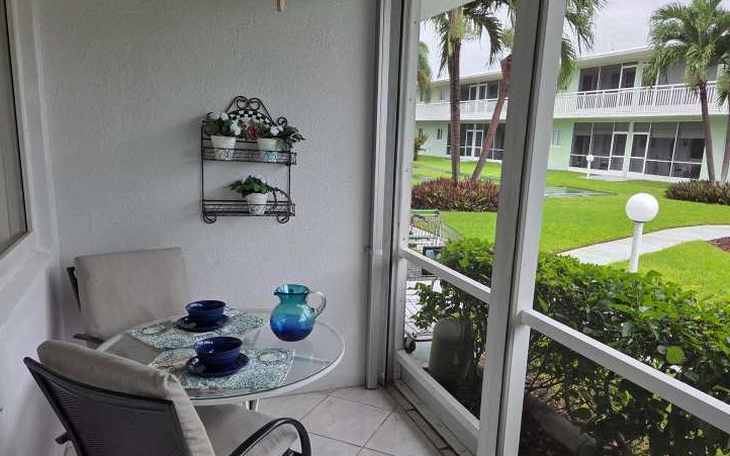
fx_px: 537
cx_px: 392
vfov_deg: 45.9
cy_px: 257
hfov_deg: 68.3
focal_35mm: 27
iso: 80
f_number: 1.8
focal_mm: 5.4
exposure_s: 1/180
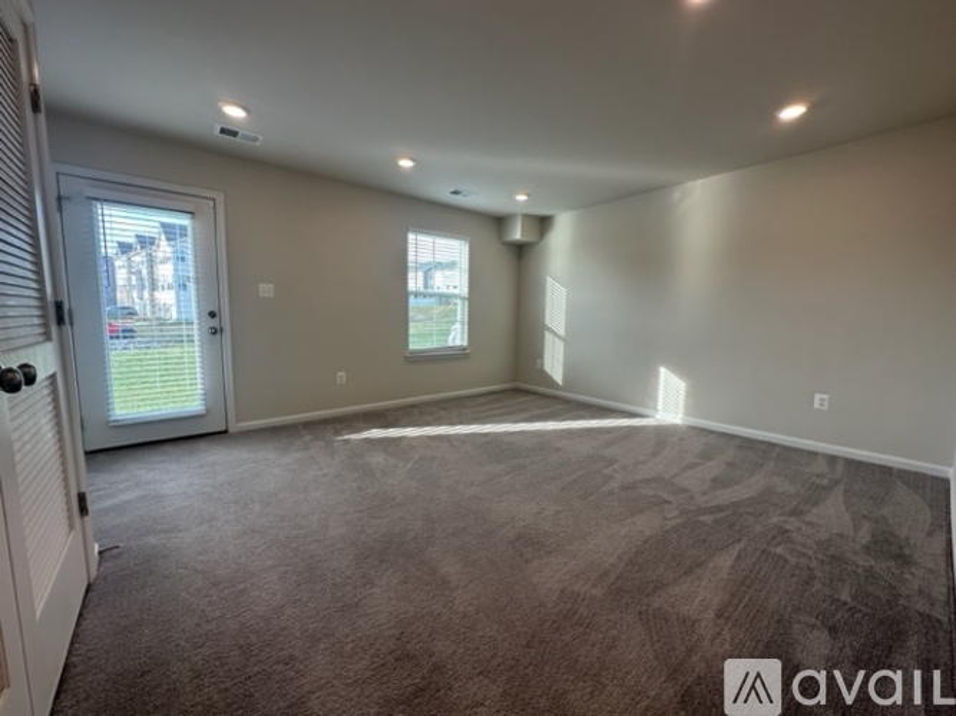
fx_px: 387
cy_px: 358
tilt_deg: -7.0
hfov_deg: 102.1
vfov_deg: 85.7
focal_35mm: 14
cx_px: 478
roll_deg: -0.7
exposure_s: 1/121
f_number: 2.2
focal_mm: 2.22
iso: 40
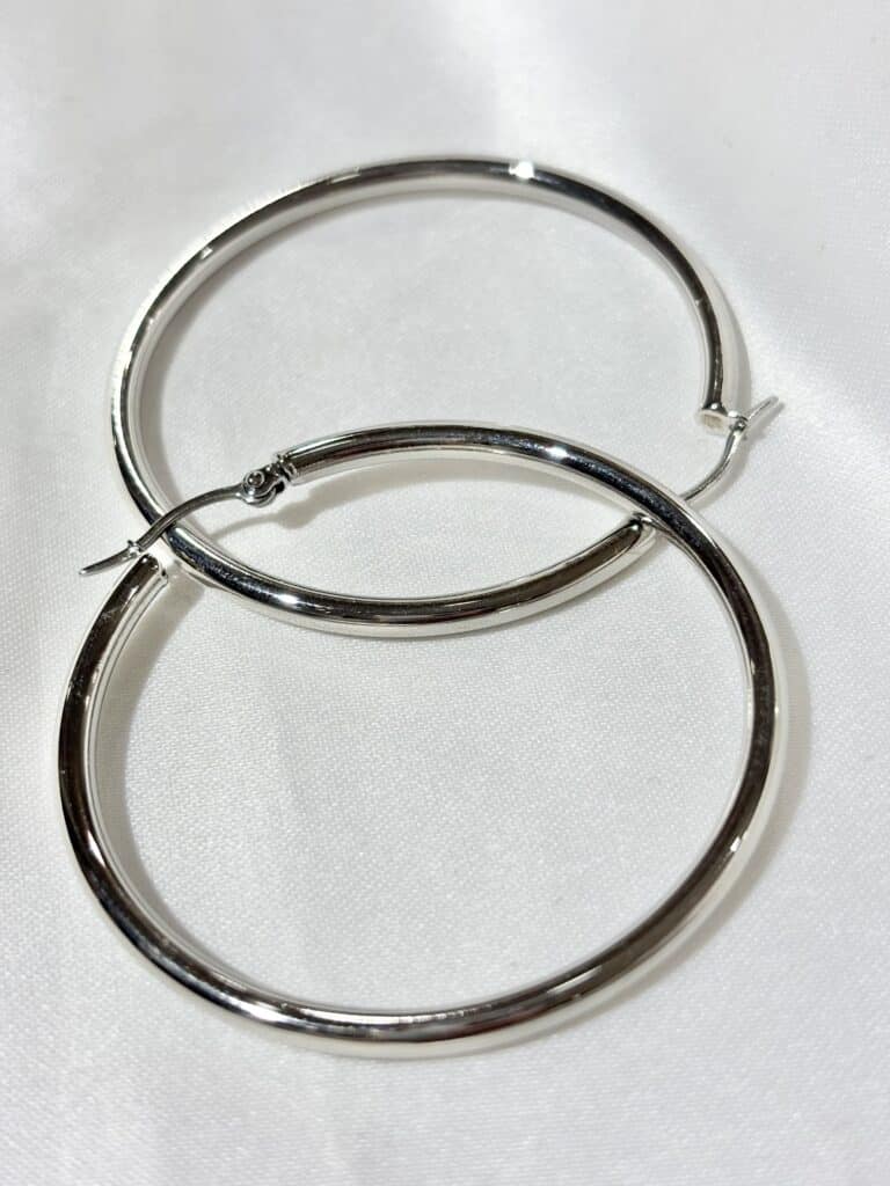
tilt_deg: -45.4
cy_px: 593
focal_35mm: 52
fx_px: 1783
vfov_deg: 36.8
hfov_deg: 28.0
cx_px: 445
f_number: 1.6
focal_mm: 5.96
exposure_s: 1/272
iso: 32
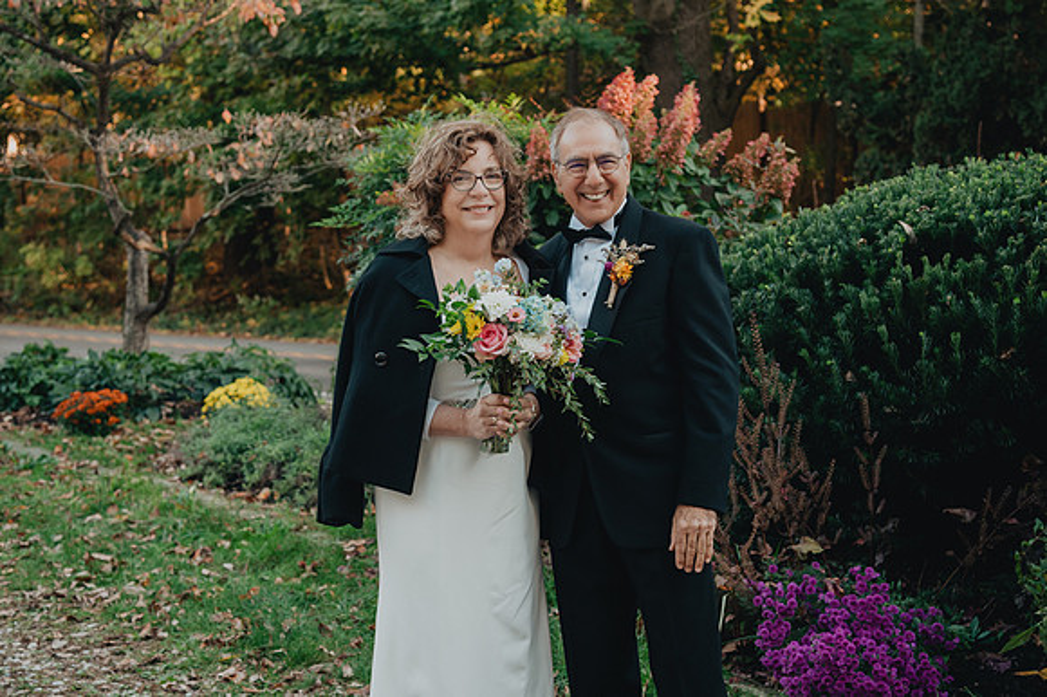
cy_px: 334
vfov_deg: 23.2
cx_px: 502
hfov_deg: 34.3
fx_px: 1695
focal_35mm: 58
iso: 1000
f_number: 4.5
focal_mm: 55
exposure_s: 1/320
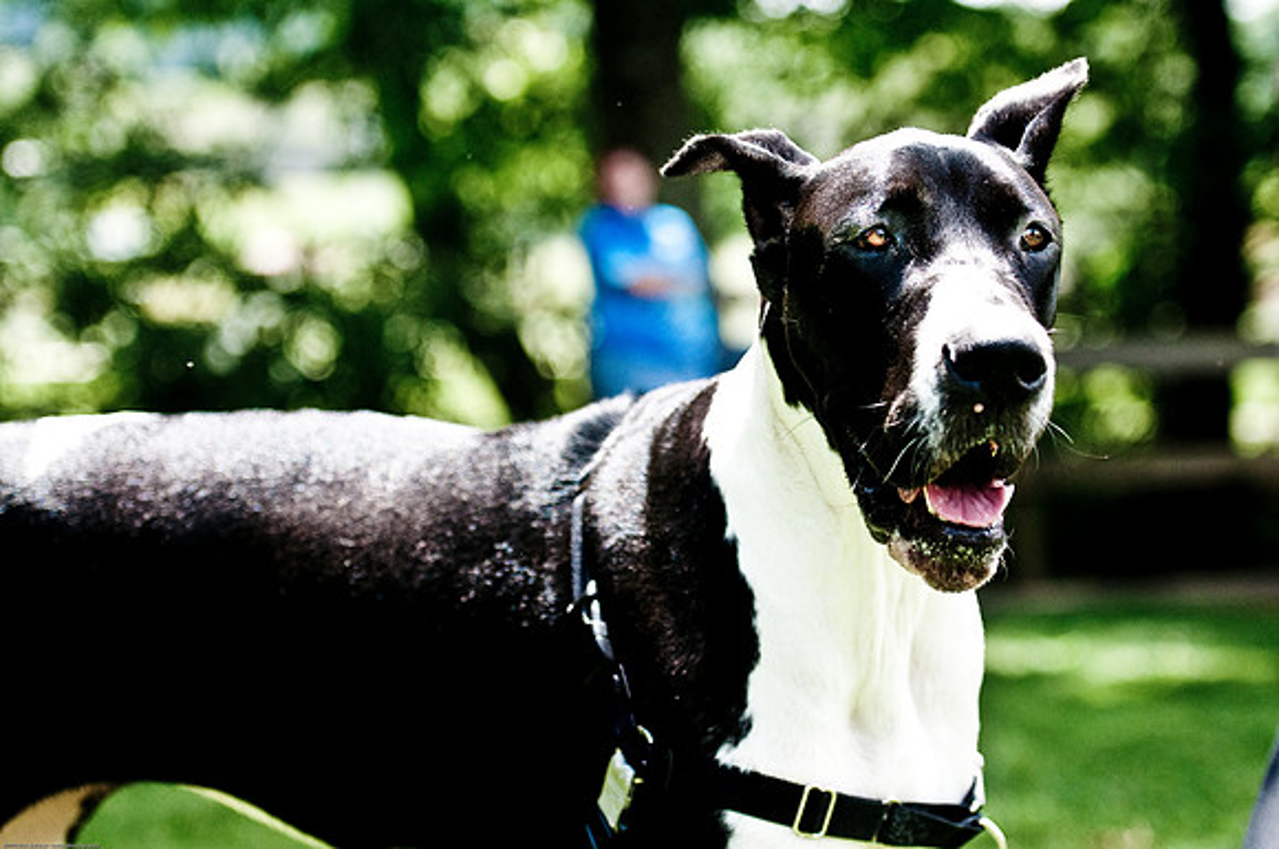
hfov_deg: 19.5
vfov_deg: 13.0
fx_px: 3725
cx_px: 640
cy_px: 424
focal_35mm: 105
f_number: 2.8
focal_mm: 70
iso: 200
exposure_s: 1/1600
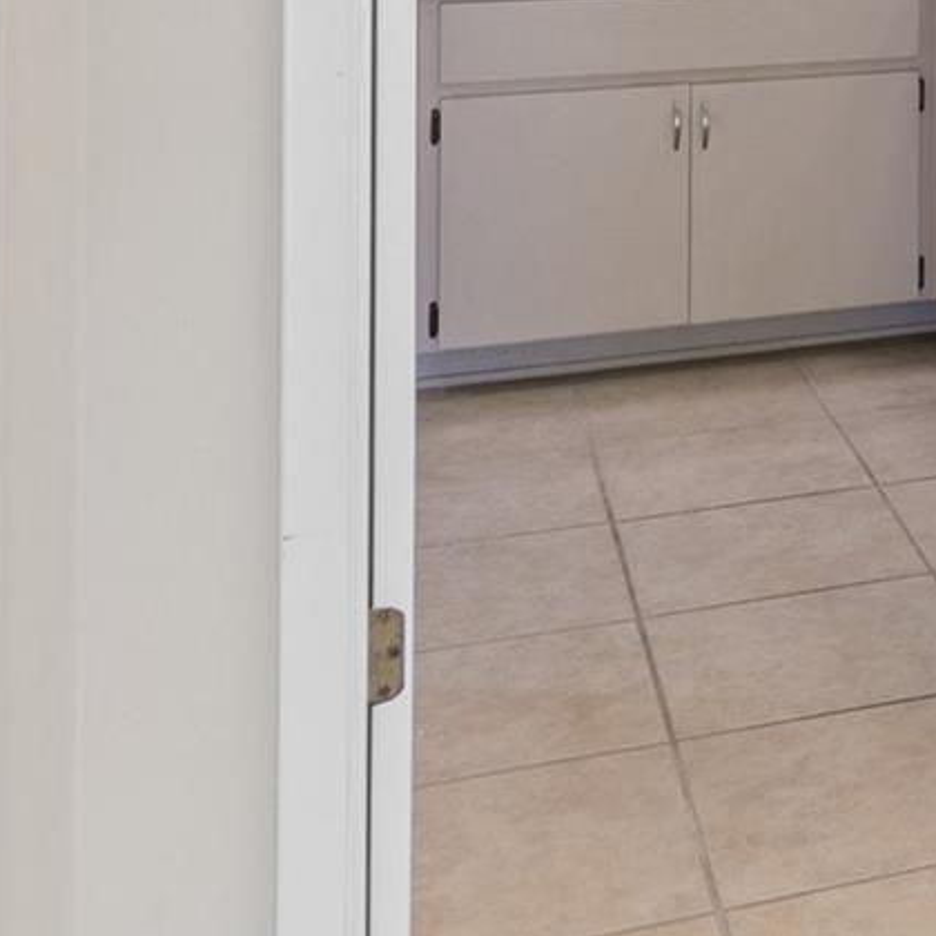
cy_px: -245
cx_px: 1406
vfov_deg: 22.9
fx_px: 2080
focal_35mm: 68
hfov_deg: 21.3
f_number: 8
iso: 320
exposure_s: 1
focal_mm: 14
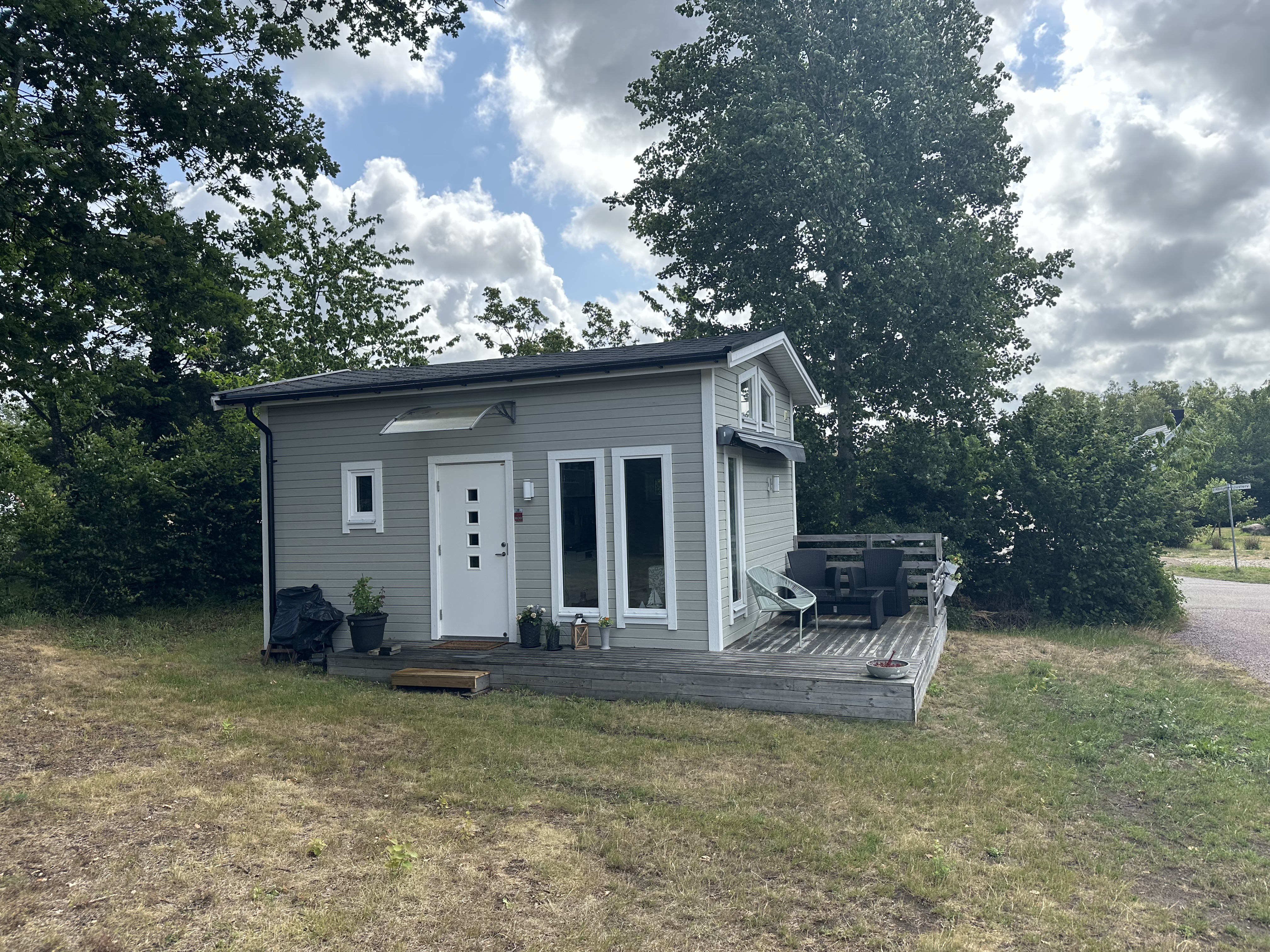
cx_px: 635
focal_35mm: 24
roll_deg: +1.5
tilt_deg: +1.1
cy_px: 476
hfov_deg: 71.6
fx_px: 881
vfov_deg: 56.8
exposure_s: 1/2410
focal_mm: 6.86
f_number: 1.78
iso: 80
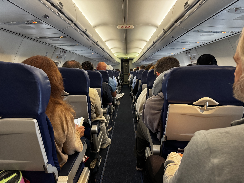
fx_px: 169
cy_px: 92
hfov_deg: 71.6
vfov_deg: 56.8
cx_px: 122
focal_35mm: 24
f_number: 1.78
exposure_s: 1/48
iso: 800
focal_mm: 6.76
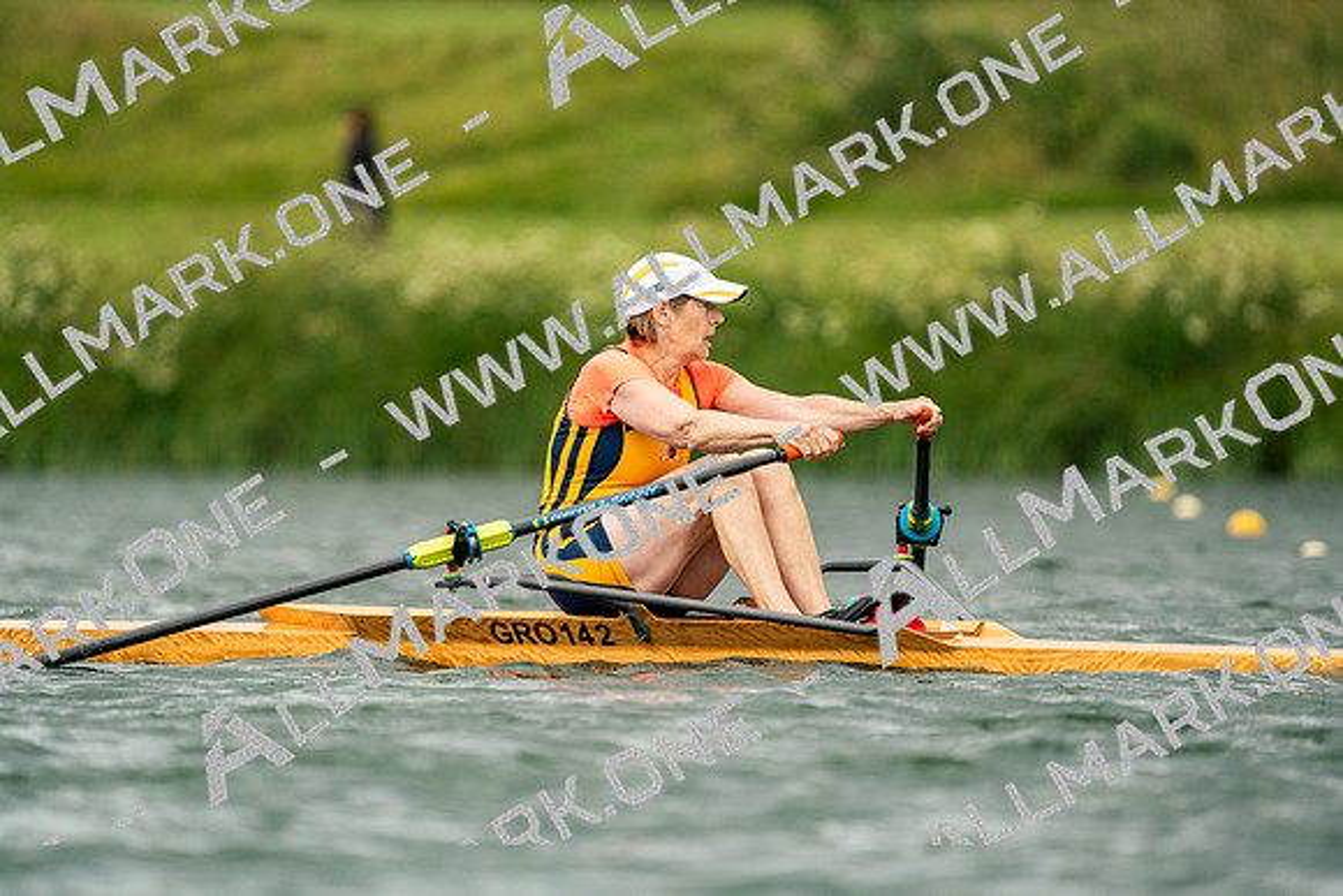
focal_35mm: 600
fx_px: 22388
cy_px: 448
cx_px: 672
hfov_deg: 3.4
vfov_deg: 2.3
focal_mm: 600
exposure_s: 1/2000
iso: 500
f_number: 6.3
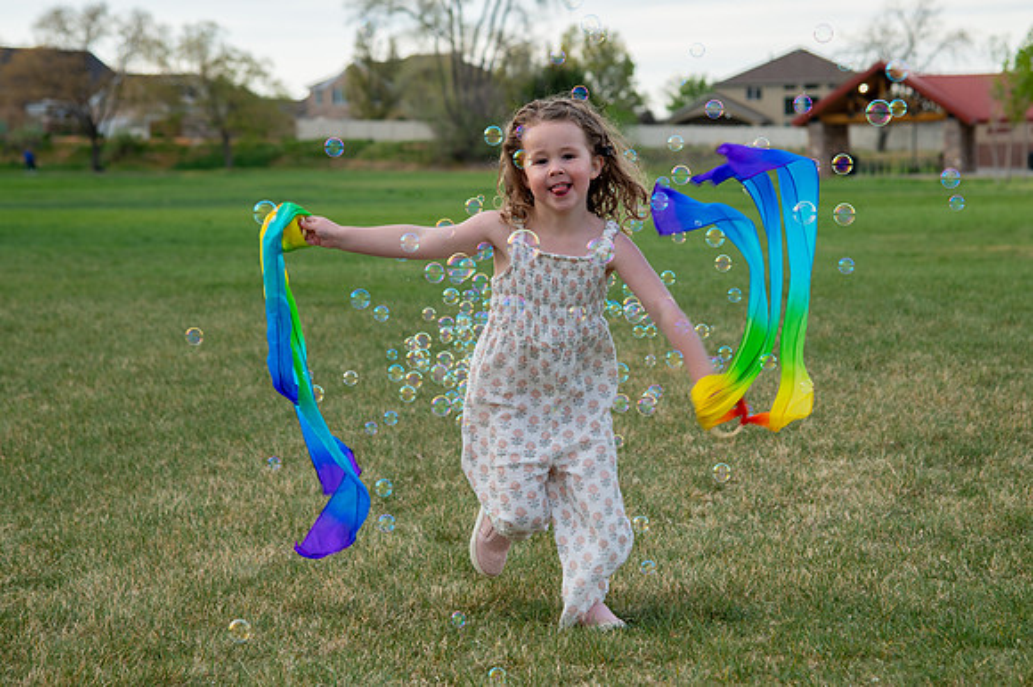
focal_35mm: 105
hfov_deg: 19.4
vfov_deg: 13.0
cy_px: 253
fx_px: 3022
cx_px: 589
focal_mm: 75
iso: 200
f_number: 5
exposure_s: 1/400
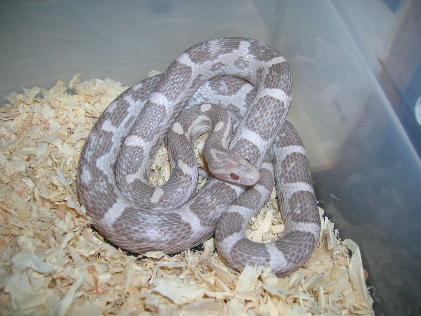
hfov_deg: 54.0
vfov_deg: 41.8
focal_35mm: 34
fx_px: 414
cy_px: 158
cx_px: 210
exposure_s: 1/60.1
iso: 50
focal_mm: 5.7
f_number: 2.9
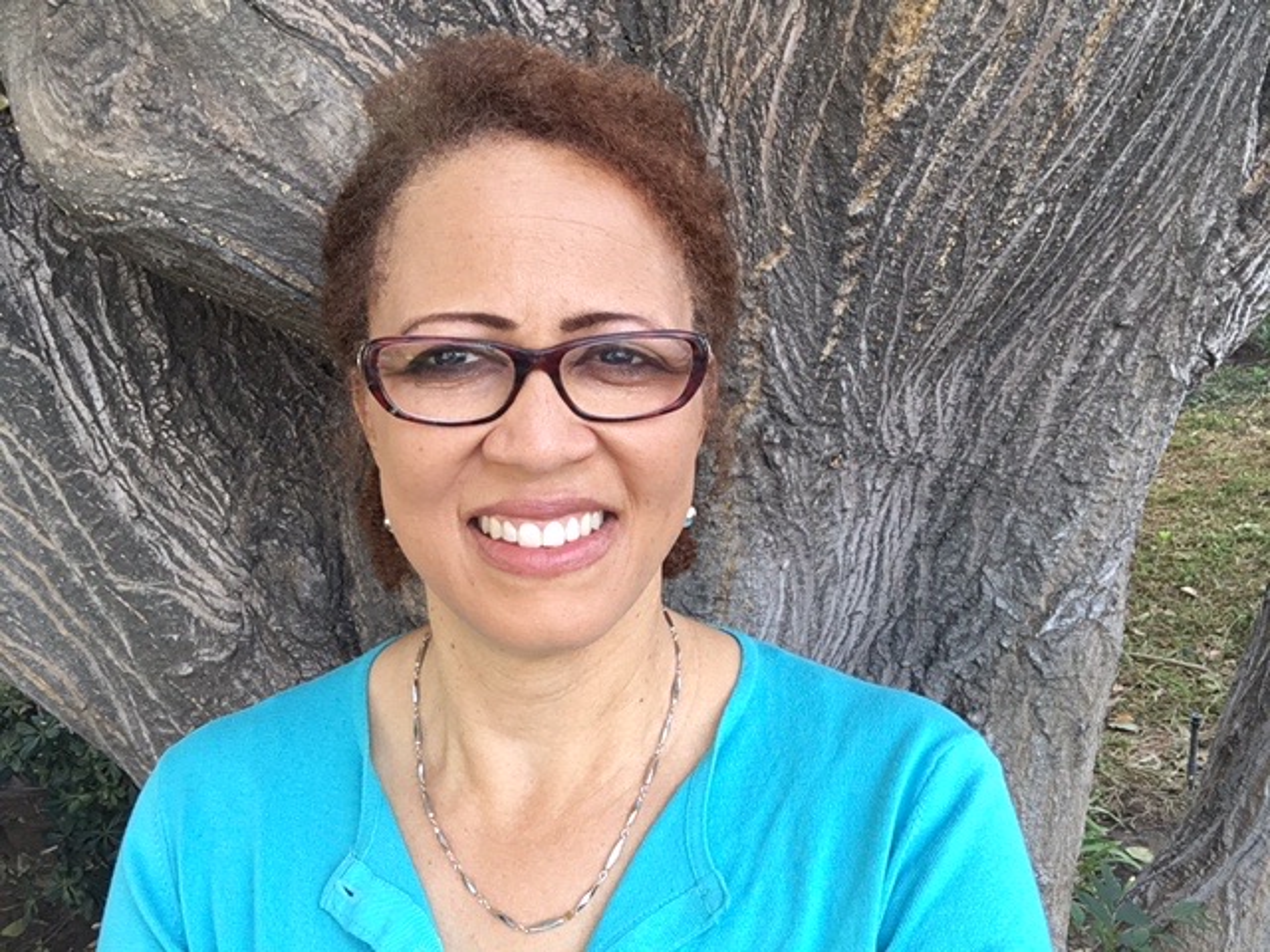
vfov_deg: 45.4
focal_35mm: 31
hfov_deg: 58.4
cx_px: 635
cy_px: 476
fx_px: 1137
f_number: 2.2
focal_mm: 2.65
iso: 40
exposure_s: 1/120
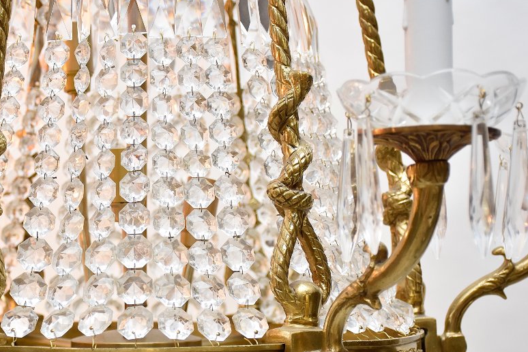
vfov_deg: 14.7
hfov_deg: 21.8
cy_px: 231
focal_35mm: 93
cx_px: 185
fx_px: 1364
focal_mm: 40
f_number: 4.5
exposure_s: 1/160
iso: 640
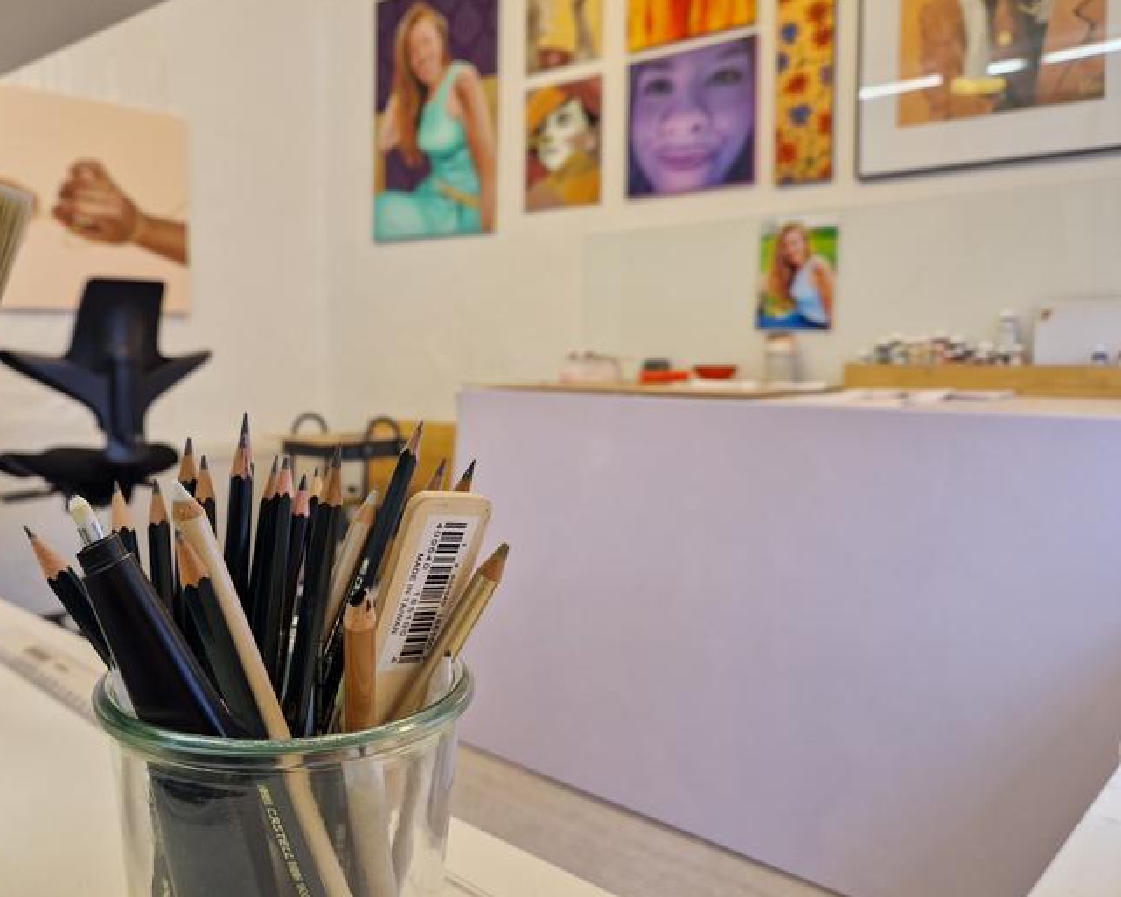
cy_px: 376
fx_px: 929
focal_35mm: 28
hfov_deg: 61.4
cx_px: 425
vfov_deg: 51.3
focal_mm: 5.4
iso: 200
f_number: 1.8
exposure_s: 1/100
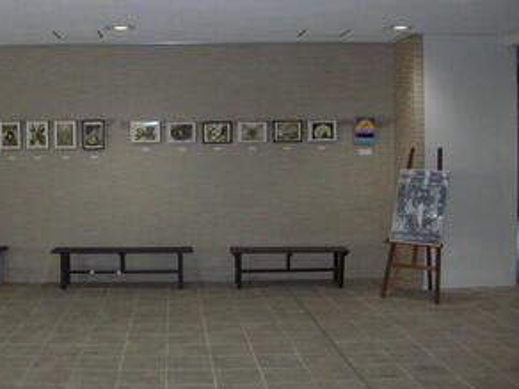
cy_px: 167
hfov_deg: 39.1
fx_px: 720
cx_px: 169
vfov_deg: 30.2
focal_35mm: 48
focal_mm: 5.8
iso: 157
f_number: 2.8
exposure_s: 1/60.1
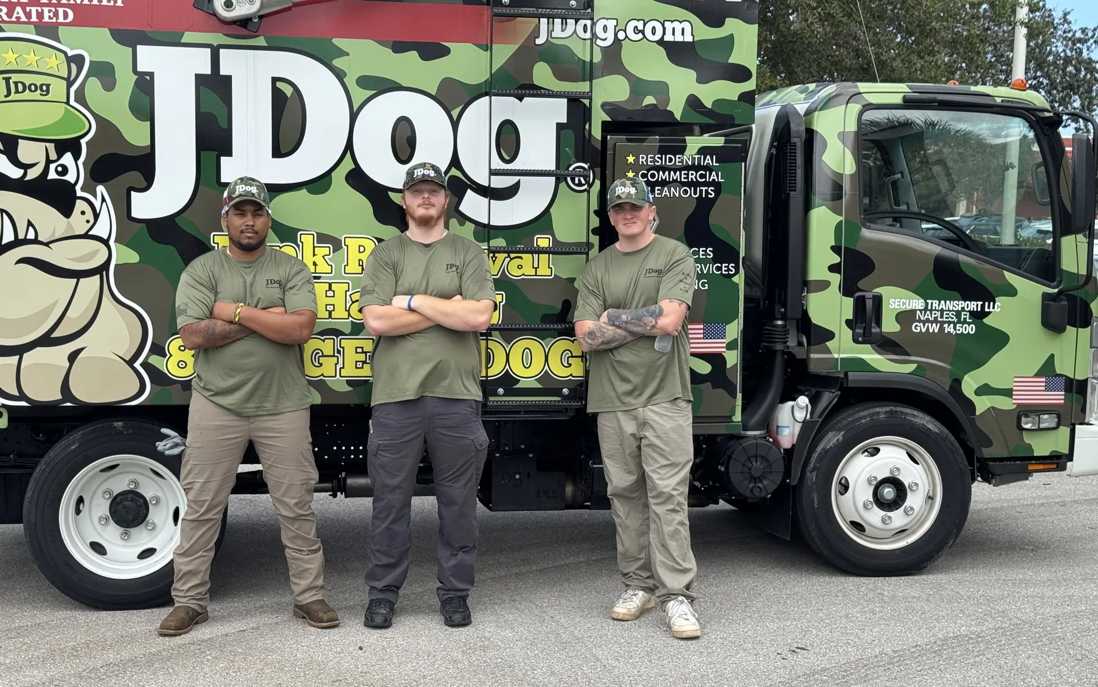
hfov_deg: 37.5
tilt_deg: -7.2
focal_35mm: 54
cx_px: 533
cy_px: 381
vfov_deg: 24.0
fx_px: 1616
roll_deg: -2.5
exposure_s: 1/1770
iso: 64
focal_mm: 6.76
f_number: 1.78
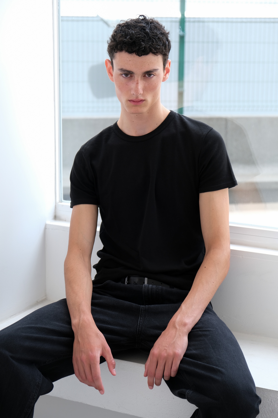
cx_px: 139
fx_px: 880
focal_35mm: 76
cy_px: 209
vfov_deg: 26.7
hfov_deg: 17.9
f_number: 4
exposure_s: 1/125
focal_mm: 50.5
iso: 200
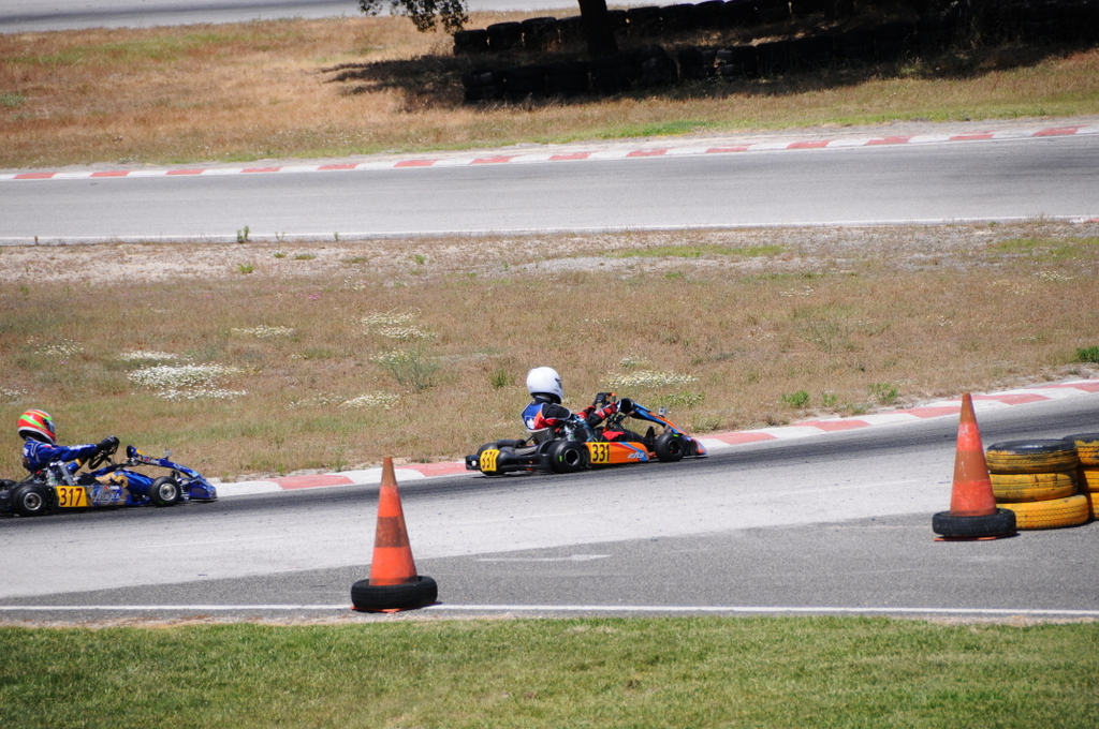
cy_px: 364
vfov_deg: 4.6
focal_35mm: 300
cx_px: 550
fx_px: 9147
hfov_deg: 6.9
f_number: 5.6
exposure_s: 1/2500
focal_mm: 200
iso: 400
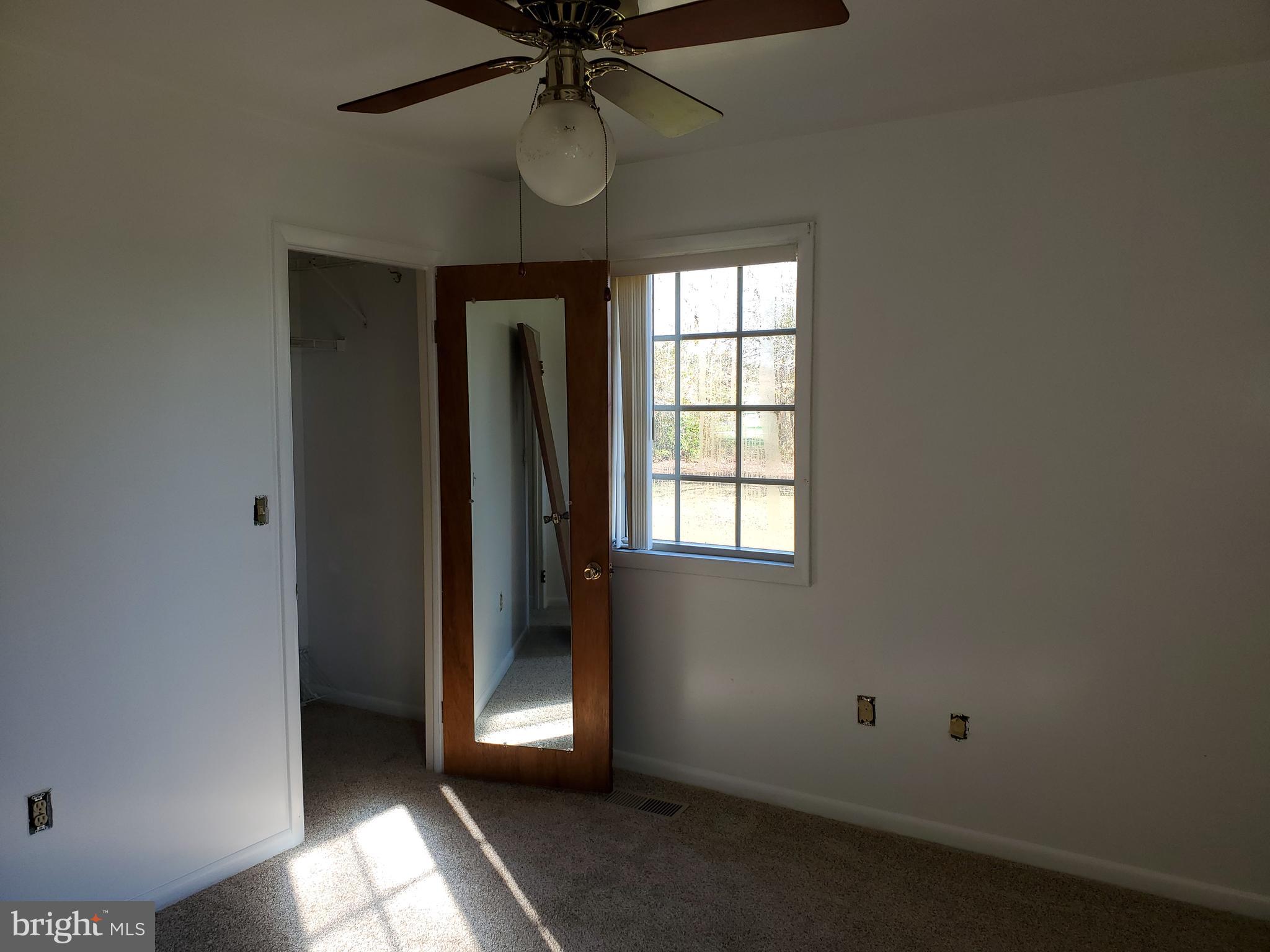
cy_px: 476
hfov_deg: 67.3
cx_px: 635
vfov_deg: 53.1
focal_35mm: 26
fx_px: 954
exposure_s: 1/122
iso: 50
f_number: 2.4
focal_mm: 4.3
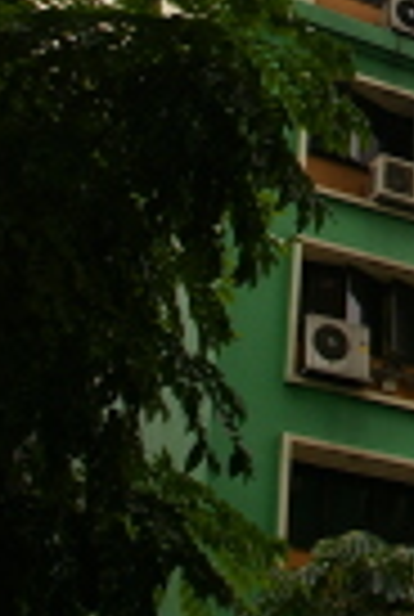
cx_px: 850
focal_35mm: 108
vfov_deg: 18.2
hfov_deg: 11.4
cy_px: -65
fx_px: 1854
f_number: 6.7
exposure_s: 1/180
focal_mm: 18
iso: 200
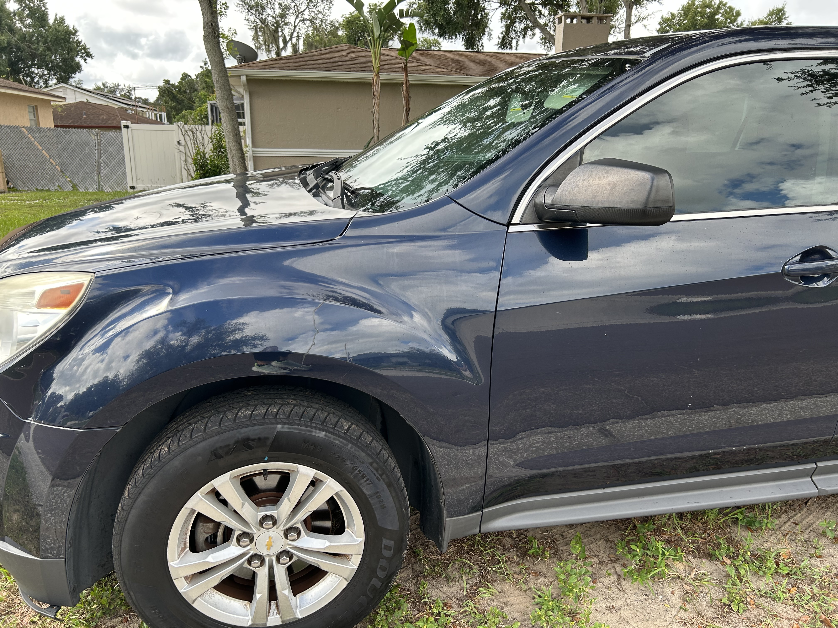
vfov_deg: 53.1
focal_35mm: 26
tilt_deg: -15.1
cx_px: 419
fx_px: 629
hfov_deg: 67.3
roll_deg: -0.5
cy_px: 314
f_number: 1.5
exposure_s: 1/687
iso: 50
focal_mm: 5.7
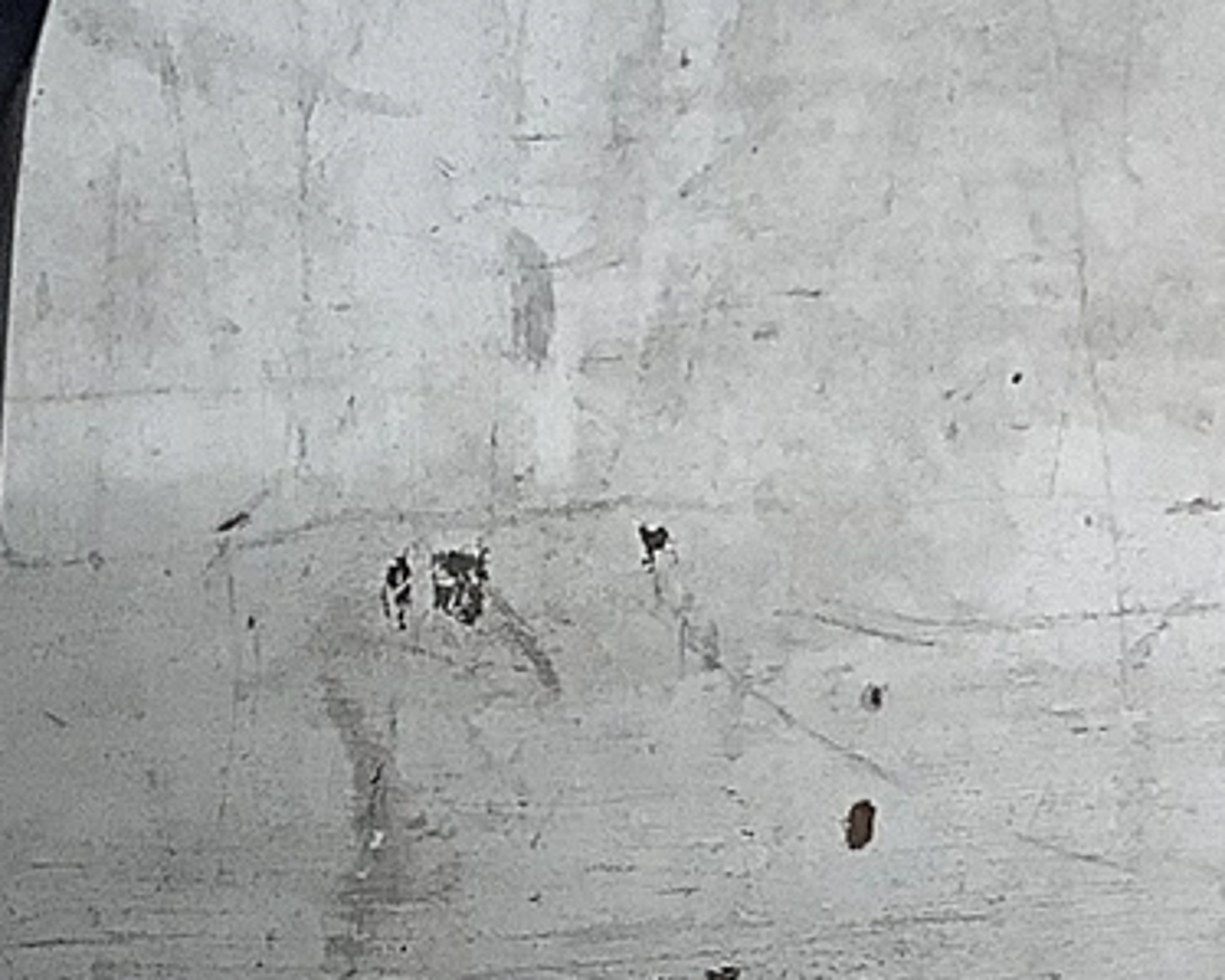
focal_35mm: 162
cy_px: 1390
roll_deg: +0.3
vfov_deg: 9.3
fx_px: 5872
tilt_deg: -25.1
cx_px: -593
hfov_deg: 11.4
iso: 50
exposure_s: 1/100
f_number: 2.4
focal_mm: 3.3
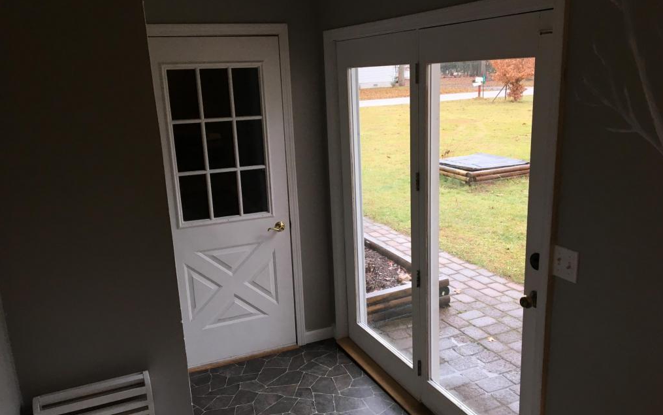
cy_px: 227
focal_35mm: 31
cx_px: 333
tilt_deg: -15.3
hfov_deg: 61.2
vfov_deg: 40.6
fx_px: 560
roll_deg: +2.1
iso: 25
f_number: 2.2
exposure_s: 1/30
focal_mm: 4.15
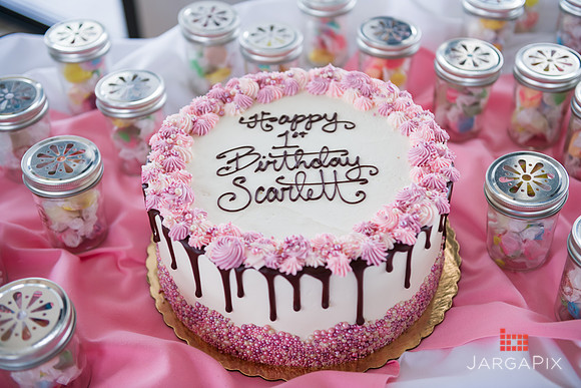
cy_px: 194
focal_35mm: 48
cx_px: 290
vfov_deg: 28.1
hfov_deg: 41.1
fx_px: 775
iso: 400
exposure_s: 1/125
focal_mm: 48
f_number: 3.2
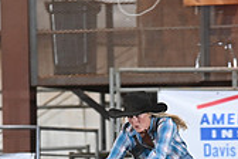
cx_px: 181
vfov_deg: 2.0
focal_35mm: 689
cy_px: 268
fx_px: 4555
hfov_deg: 3.0
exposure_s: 1/250
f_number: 4.5
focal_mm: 200
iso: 2500
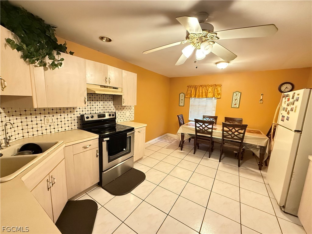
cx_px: 156
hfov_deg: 102.1
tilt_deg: -7.3
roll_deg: -1.7
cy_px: 117
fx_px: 126
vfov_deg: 85.7
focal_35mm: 14
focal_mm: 2.22
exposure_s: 1/60
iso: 1000
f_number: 2.2
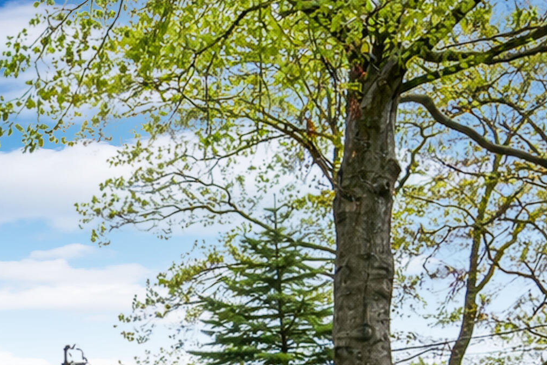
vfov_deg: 16.4
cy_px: 515
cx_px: -238
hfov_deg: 22.4
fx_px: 1170
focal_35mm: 77
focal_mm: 26
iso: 50
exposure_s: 1/100
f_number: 7.1
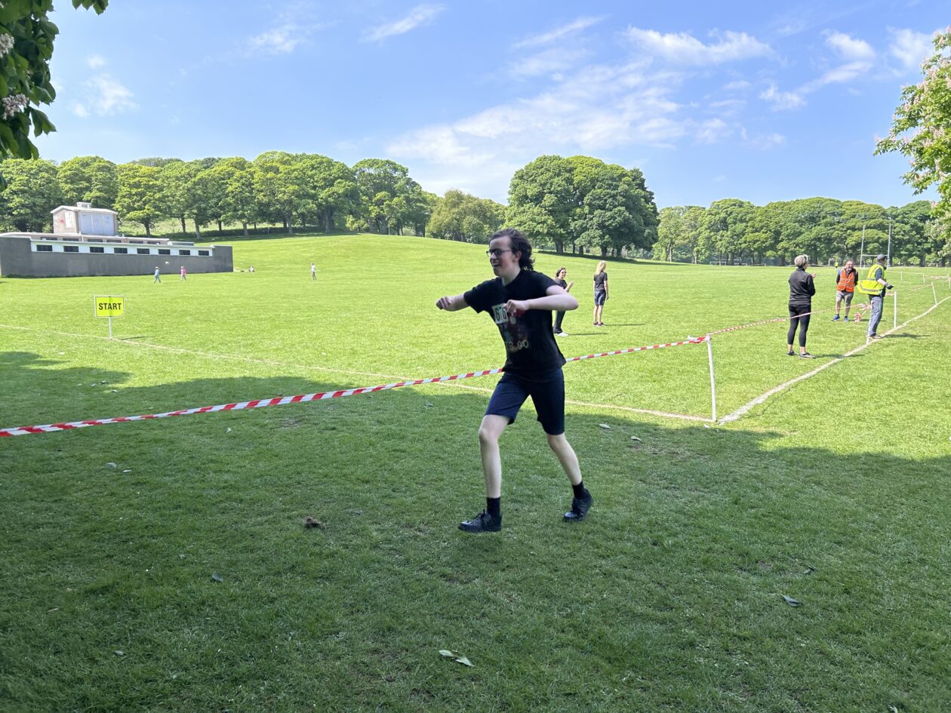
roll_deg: +1.7
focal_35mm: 26
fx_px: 714
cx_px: 476
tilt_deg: -6.1
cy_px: 356
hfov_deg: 67.3
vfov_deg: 53.1
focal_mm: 5.7
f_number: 1.5
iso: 50
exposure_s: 1/2404
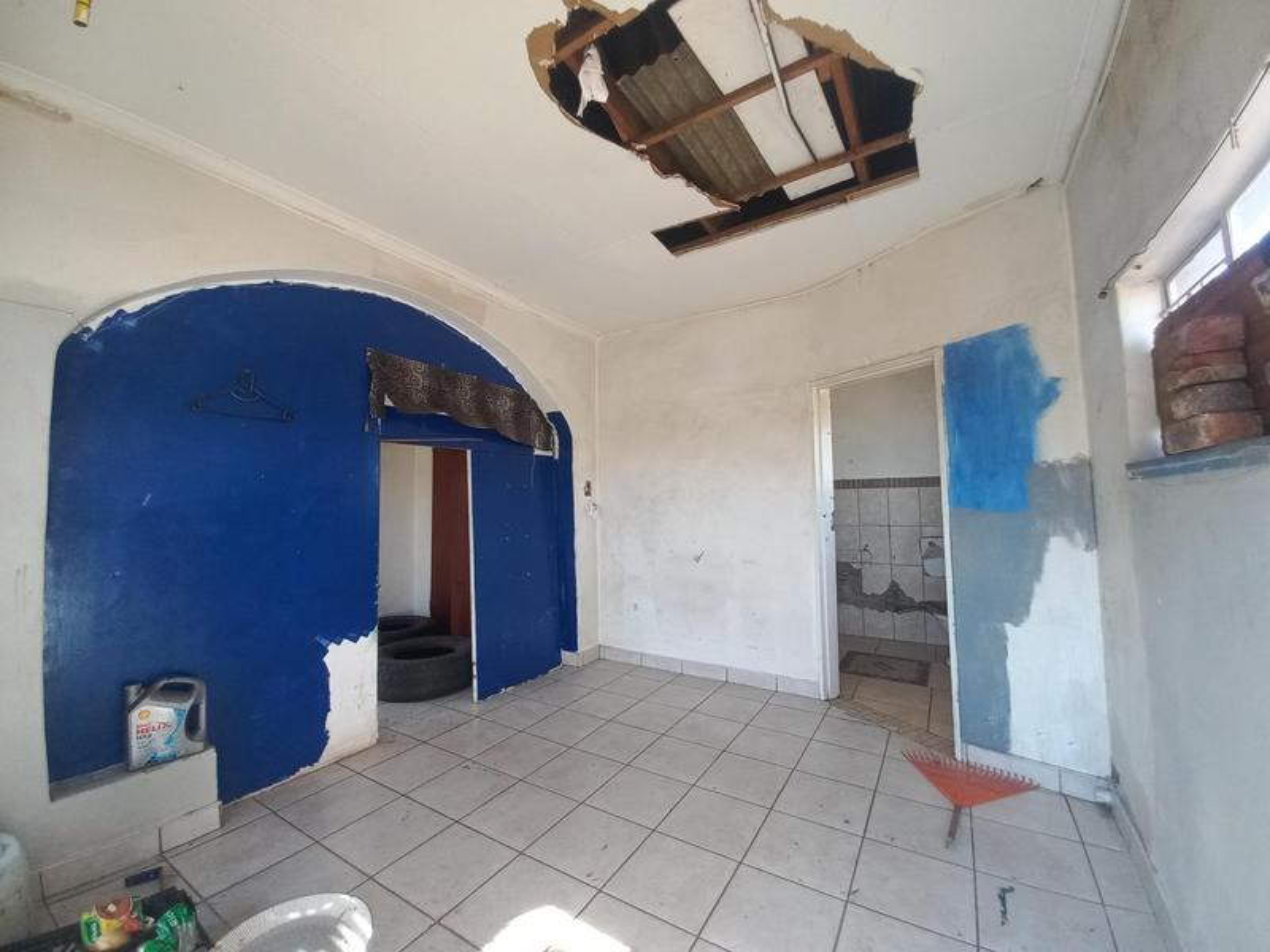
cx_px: 635
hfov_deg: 106.2
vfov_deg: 89.9
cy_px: 476
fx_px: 477
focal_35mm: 13
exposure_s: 1/50
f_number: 2.2
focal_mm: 1.42
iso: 50
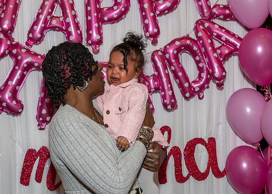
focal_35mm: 60
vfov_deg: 23.8
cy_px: 97
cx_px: 146
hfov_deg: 32.8
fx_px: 462
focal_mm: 38
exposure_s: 1/250
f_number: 7.1
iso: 640
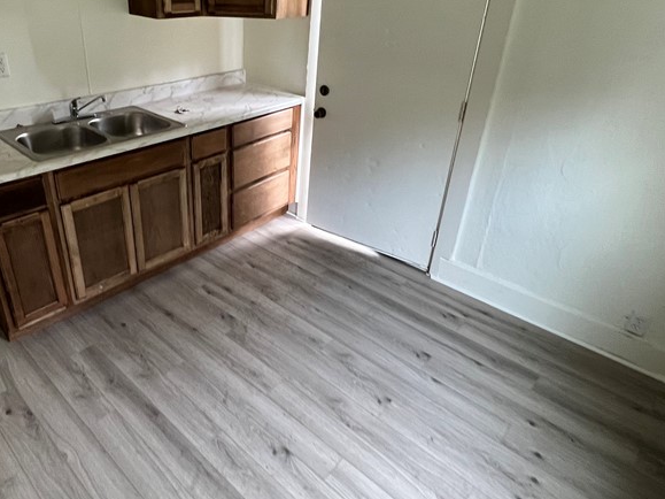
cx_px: 253
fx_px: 442
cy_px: 194
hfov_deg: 72.8
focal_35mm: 23
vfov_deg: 58.3
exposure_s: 1/60
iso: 160
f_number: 1.8
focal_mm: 1.57
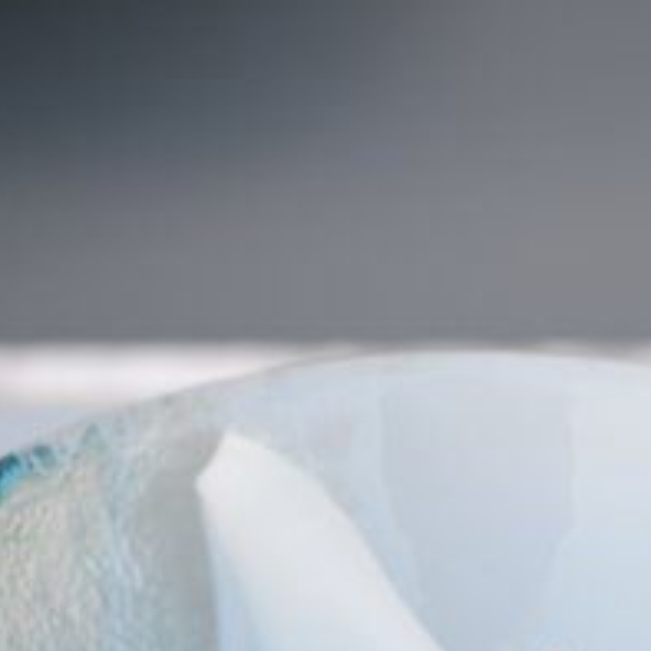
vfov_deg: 4.8
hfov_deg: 4.8
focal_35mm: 362
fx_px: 7702
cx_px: 615
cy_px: 750
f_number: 3
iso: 200
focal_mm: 105
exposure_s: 1/500
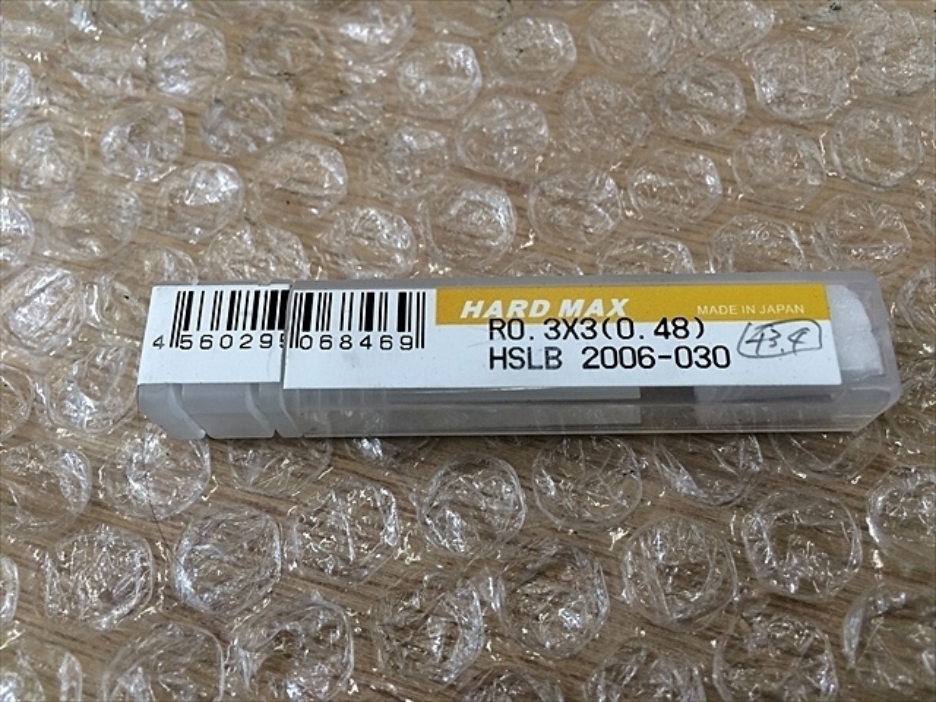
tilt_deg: -66.4
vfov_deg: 48.2
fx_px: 784
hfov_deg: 61.7
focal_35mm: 29
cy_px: 351
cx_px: 468
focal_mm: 4.15
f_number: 2.2
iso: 40
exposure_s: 1/40
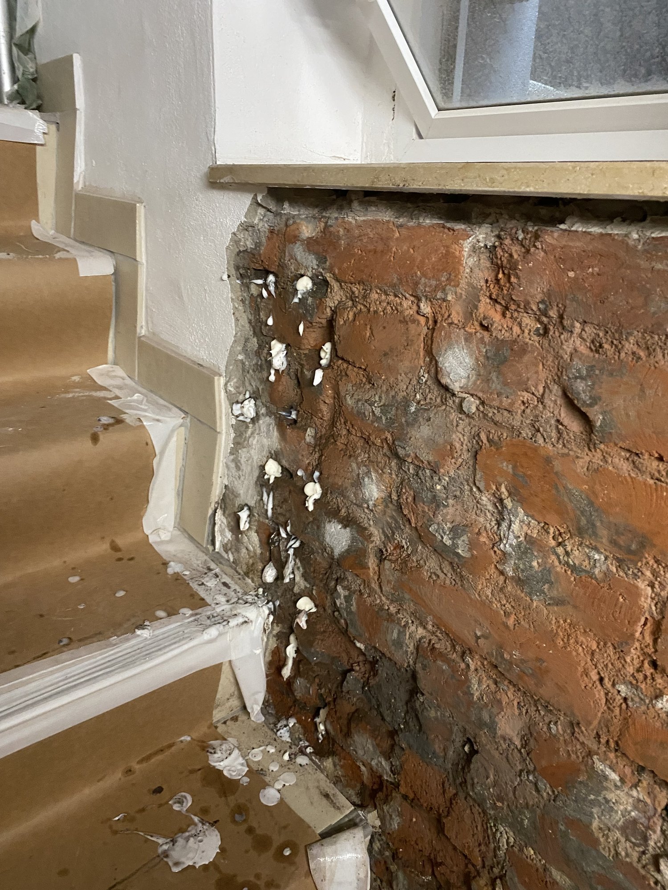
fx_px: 669
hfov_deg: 53.1
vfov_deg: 67.3
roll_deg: +0.2
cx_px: 334
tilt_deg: -20.4
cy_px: 445
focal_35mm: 26
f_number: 1.8
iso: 500
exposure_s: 1/33
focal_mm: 4.25
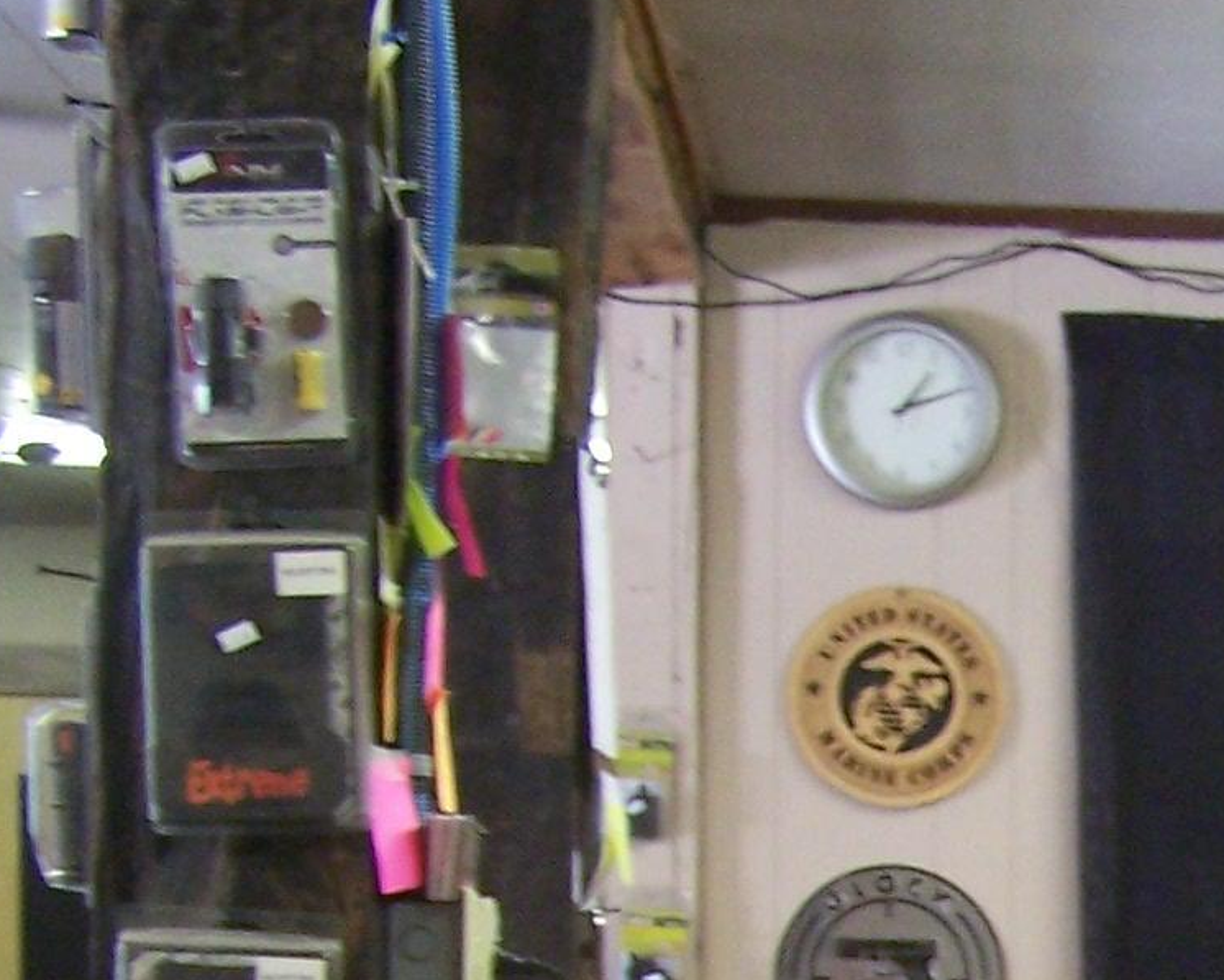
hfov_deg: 13.9
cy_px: 1443
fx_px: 4637
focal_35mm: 128
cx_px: 1961
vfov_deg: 11.6
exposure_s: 1/13
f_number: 2.8
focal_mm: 6.3
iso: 140
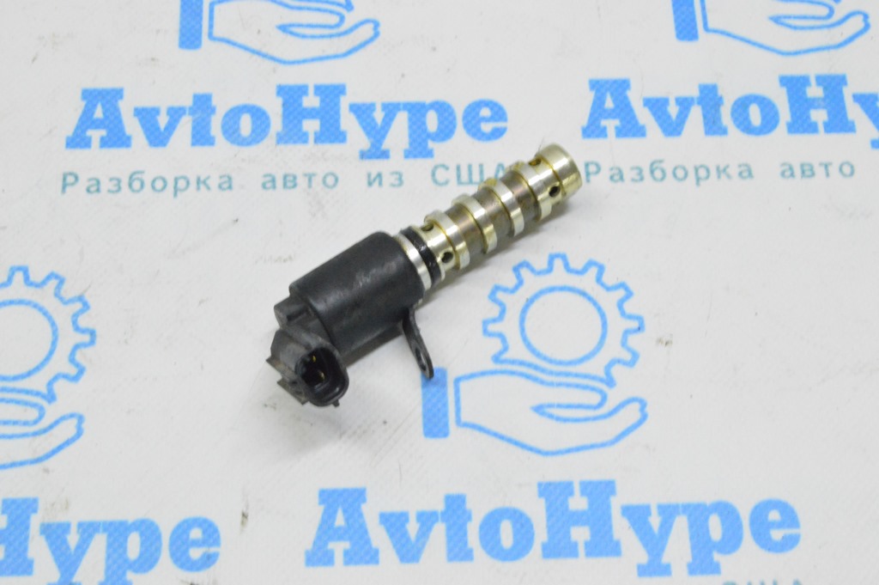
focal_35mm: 60
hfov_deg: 33.4
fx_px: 1464
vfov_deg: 22.6
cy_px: 292
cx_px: 440
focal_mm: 40
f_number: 20
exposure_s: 1/20
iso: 6400
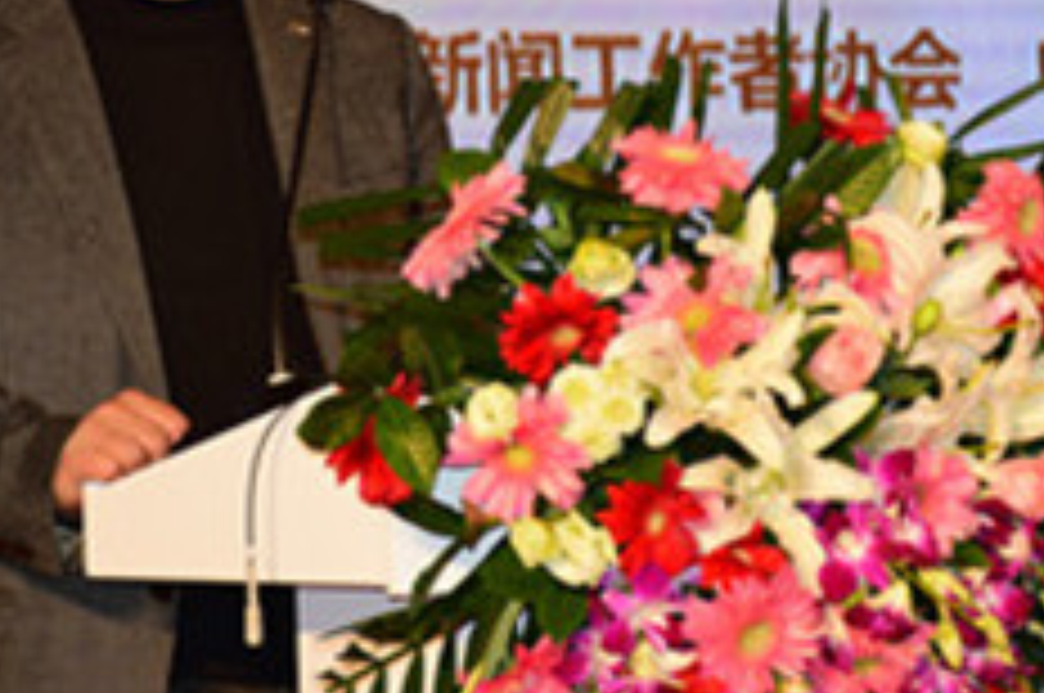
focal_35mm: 235
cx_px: 364
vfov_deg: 5.8
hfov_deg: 8.8
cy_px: 94
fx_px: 6805
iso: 400
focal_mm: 66
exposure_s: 1/100
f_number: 5
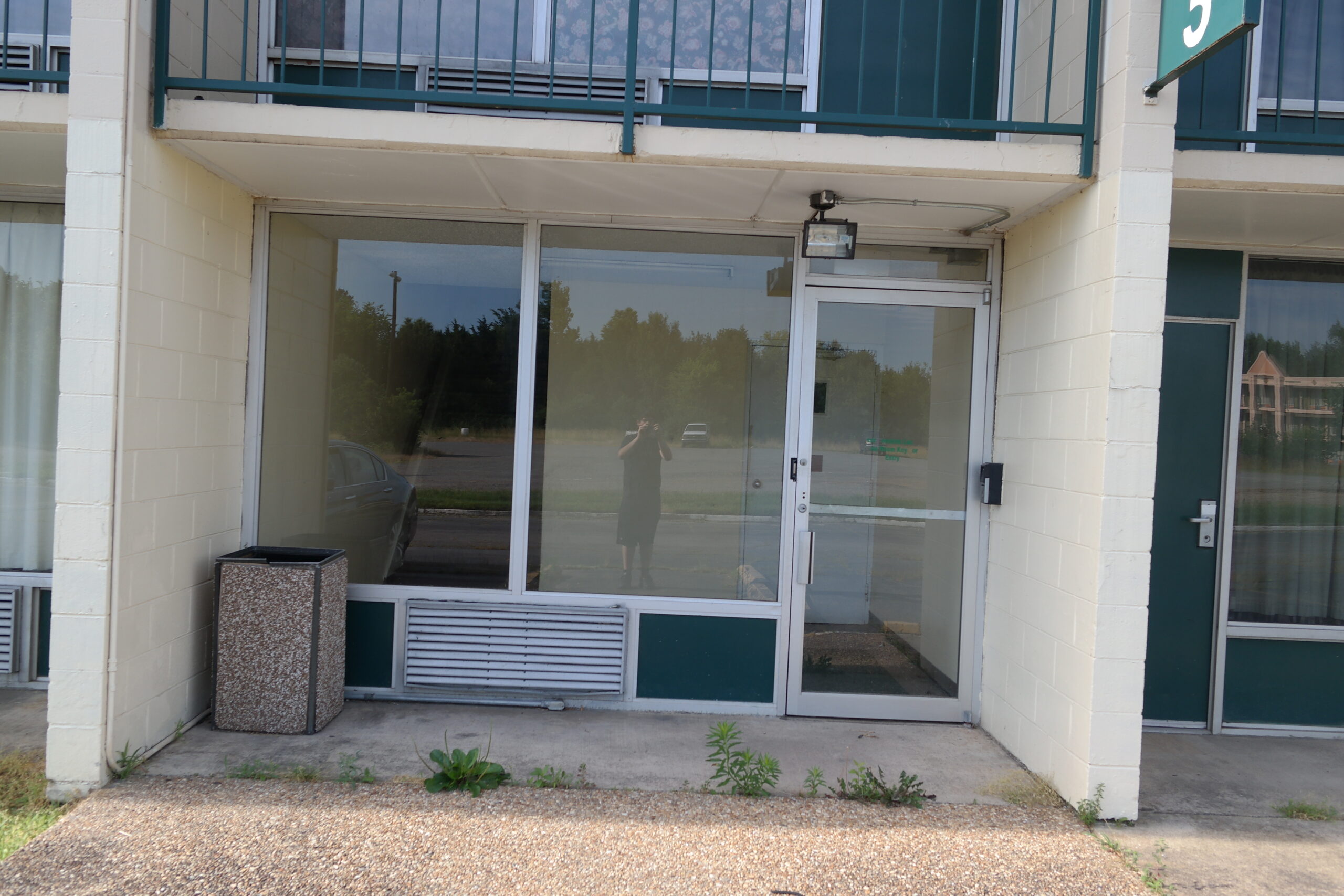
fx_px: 1120
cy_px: 448
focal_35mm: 30
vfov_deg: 43.6
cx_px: 672
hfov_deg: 61.9
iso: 100
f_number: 5
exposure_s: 1/200
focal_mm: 20
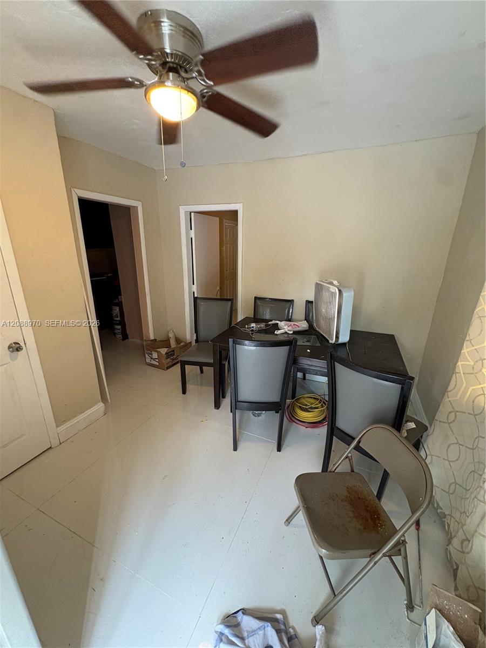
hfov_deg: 85.7
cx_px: 243
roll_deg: +0.3
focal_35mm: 14
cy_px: 324
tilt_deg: -17.3
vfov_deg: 102.1
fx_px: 262
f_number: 2.2
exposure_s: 1/60
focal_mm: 2.22
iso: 320
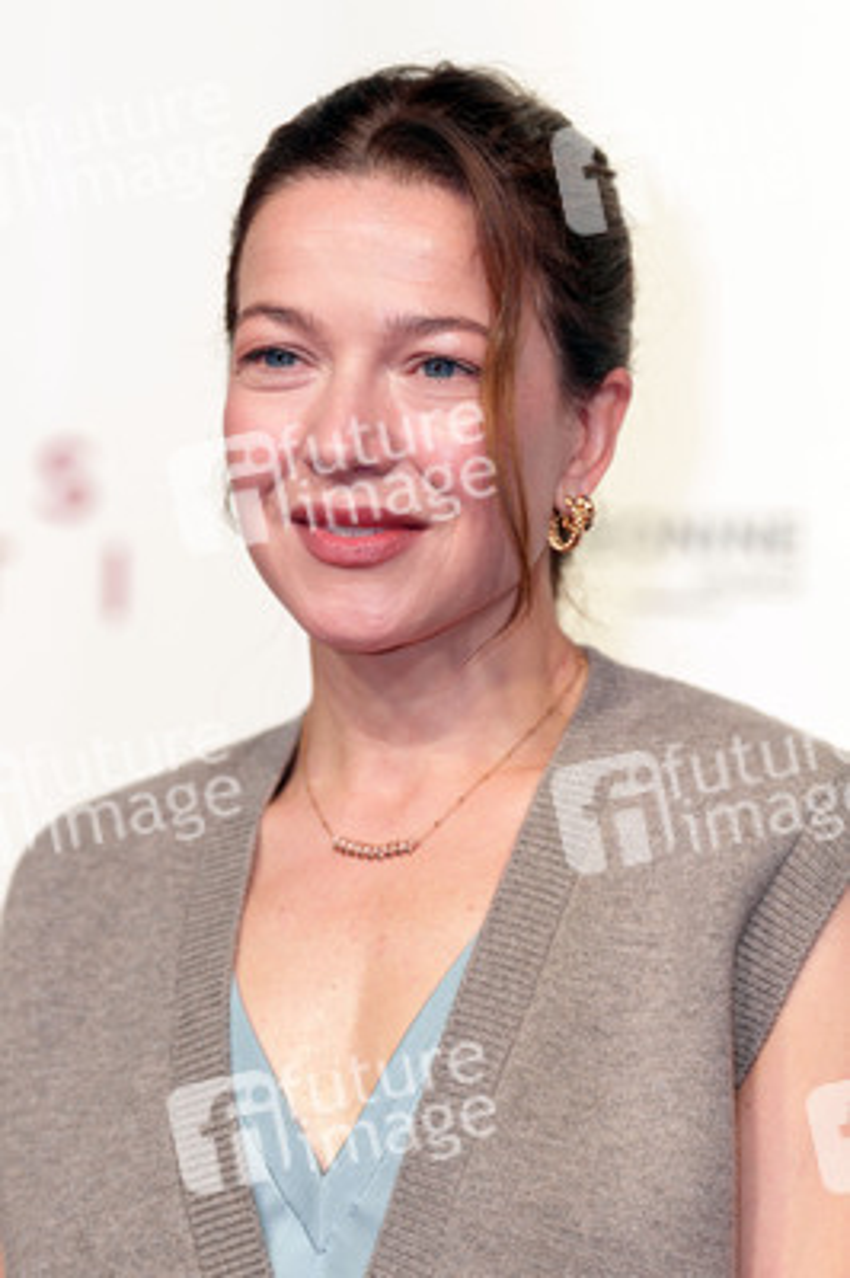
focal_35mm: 146
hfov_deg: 9.4
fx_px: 5179
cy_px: 639
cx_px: 425
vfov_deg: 14.1
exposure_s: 1/250
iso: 320
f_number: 3.2
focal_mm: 146
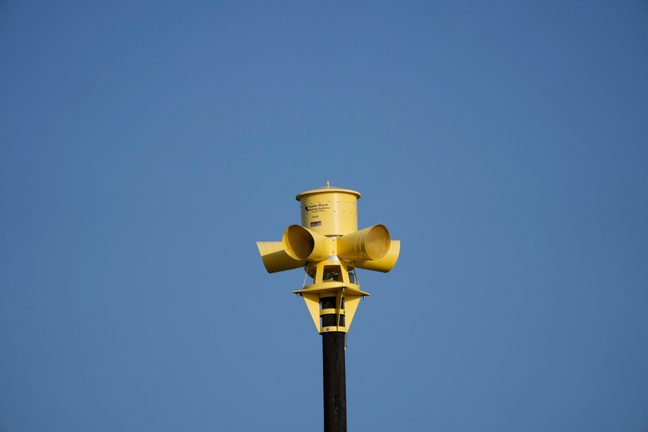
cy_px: 216
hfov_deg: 5.2
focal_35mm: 400
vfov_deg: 3.4
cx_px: 324
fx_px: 7197
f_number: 5.6
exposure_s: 1/5000
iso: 400
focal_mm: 400
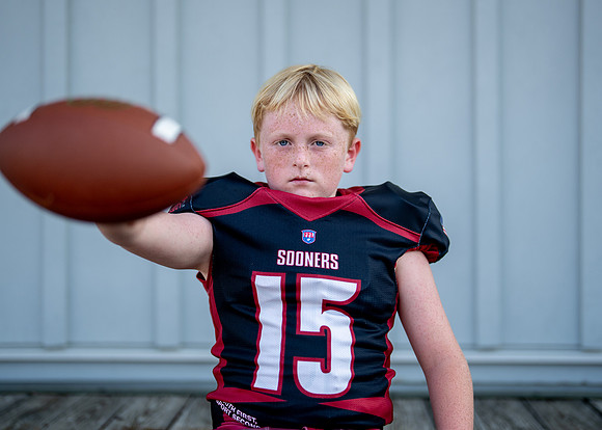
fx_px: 974
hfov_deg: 34.4
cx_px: 307
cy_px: 203
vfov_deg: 24.9
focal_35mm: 57
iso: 100
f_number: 1.2
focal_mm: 50
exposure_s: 1/2000
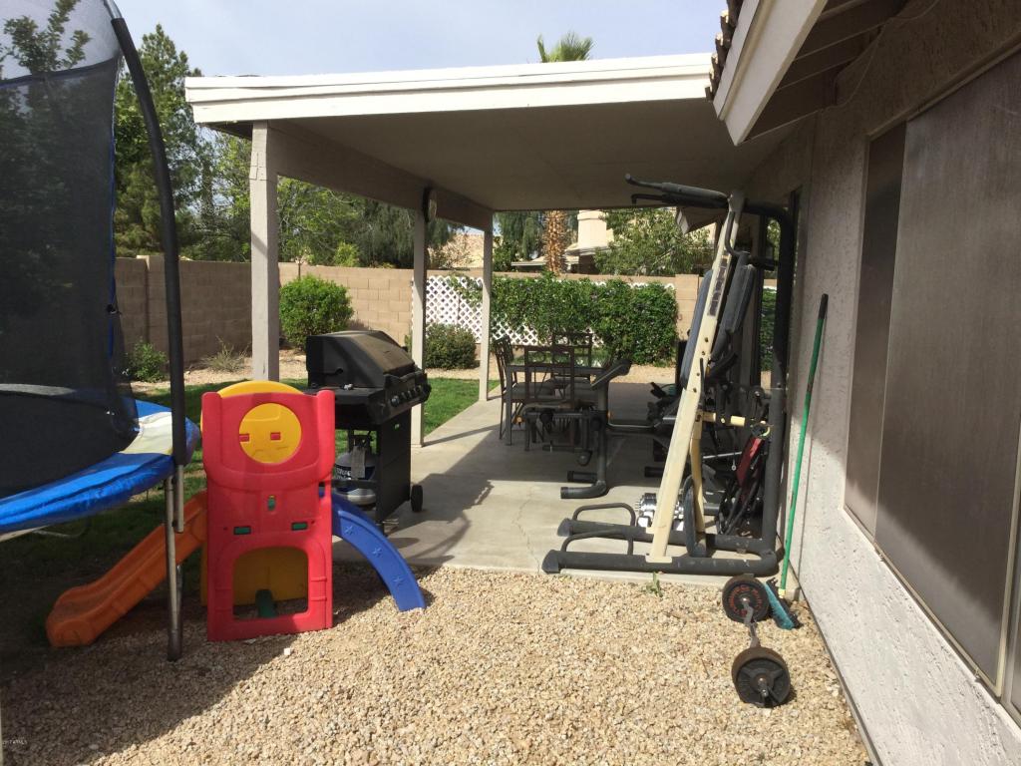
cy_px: 383
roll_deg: -2.6
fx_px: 914
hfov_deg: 58.4
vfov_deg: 45.4
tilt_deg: -9.1
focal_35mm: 31
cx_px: 510
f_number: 2.4
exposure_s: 1/1664
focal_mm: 3.3
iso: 25
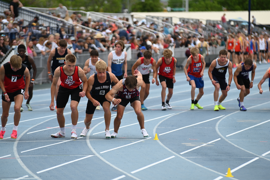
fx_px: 1499
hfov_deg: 10.3
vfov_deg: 6.9
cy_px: 90
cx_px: 135
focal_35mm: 200
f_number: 3.5
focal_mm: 200
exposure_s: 1/1600
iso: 220
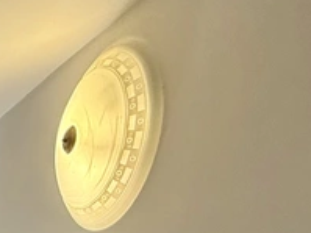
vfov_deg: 17.4
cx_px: -292
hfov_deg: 18.7
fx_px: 646
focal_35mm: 72
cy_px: 394
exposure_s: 1/100
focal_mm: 2.22
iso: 160
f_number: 2.2
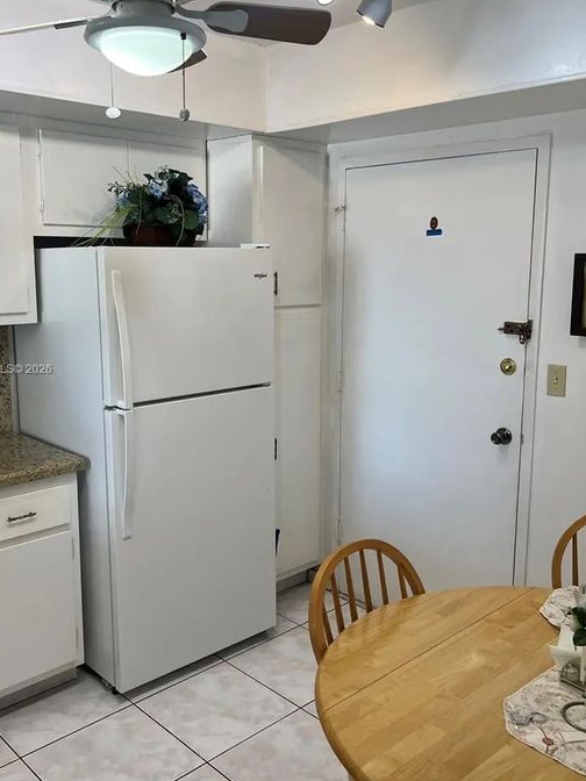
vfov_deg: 55.3
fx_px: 745
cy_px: 370
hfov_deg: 42.9
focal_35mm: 33
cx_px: 271
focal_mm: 5.7
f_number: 1.5
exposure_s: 1/120
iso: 50
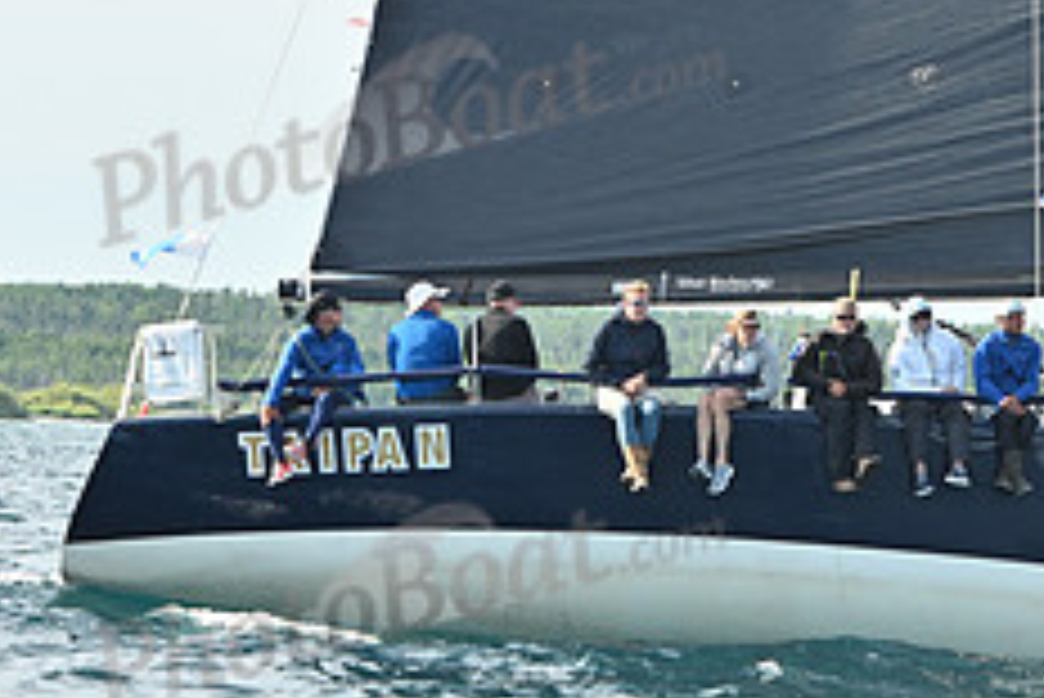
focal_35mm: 195
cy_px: 299
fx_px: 5658
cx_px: 963
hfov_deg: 10.5
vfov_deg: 7.1
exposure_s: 1/1000
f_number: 6.3
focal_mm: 78
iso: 320
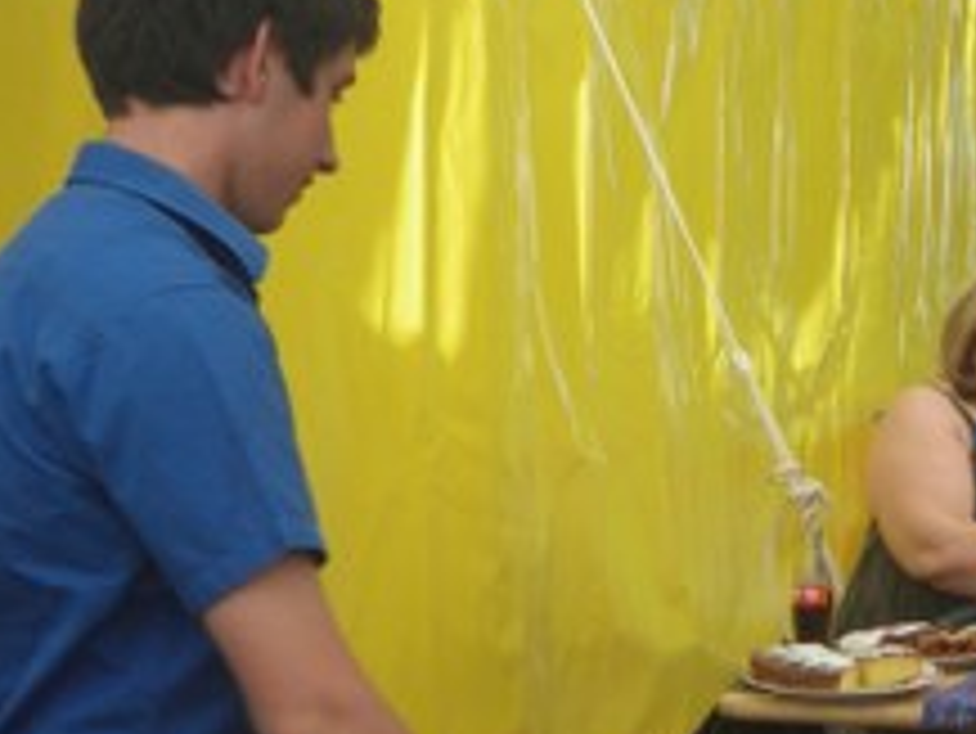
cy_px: 441
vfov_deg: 12.0
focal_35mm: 124
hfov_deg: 15.2
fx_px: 3498
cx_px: 1255
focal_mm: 7.5
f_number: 4.2
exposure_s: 1/160
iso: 64
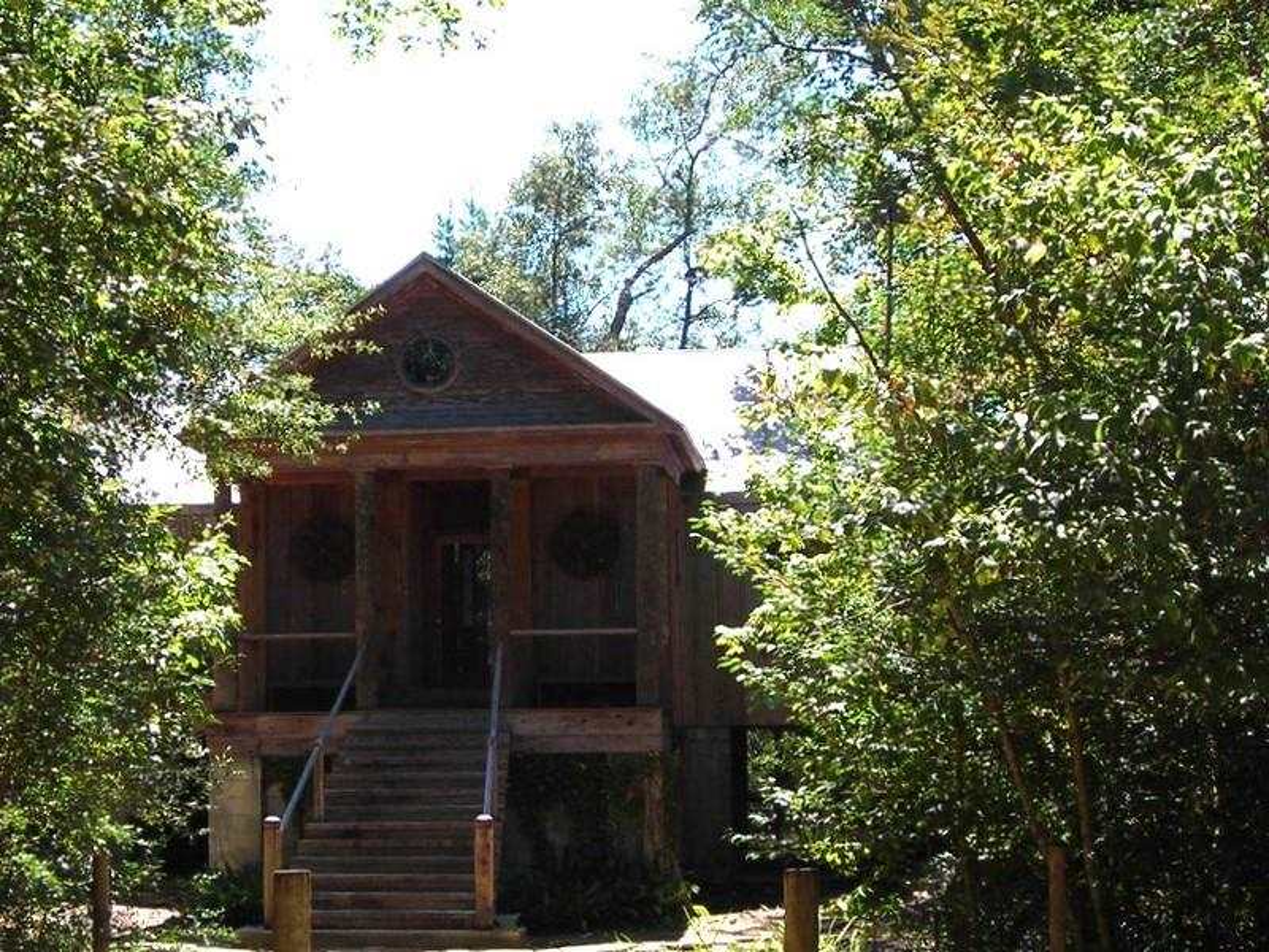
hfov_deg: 49.0
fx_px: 1393
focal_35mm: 38
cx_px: 634
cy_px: 476
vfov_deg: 37.7
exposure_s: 1/177
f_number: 3.2
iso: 50
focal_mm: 6.3
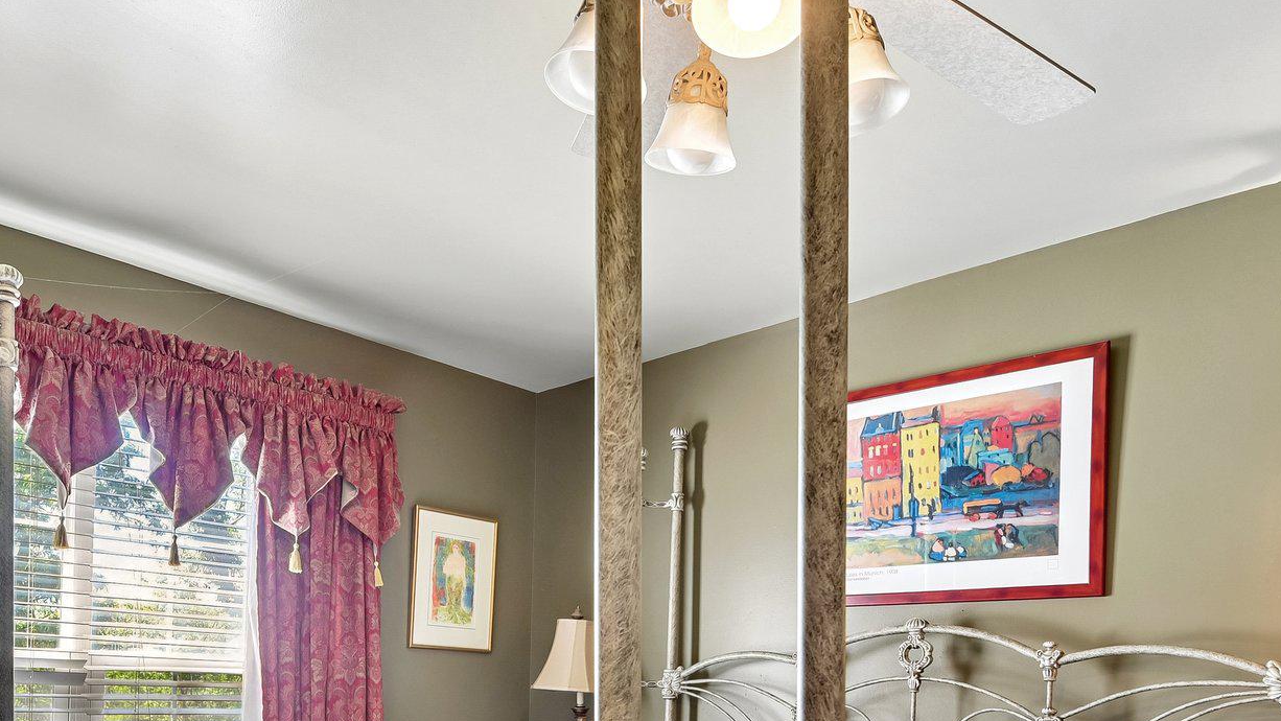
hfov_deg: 67.5
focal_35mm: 28
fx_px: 951
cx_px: 534
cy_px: 710
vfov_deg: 37.4
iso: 400
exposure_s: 1/5
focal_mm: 16
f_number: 8
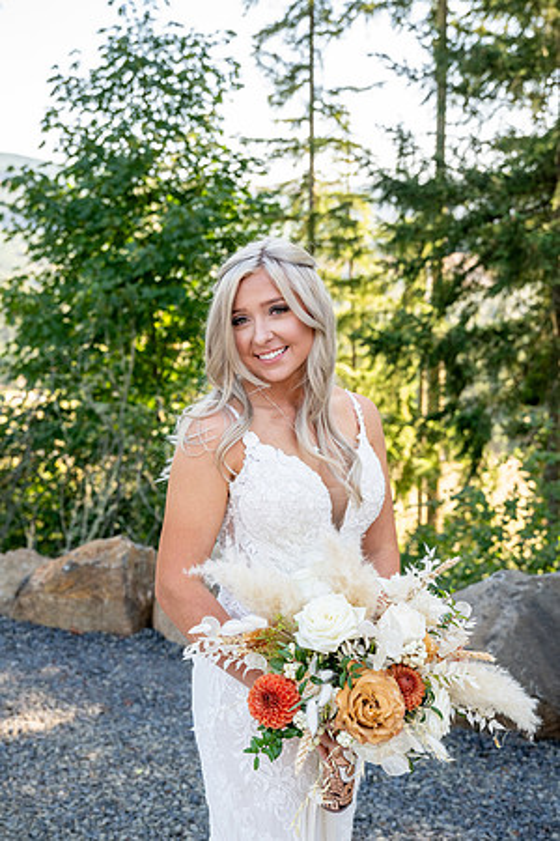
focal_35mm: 48
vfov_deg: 41.1
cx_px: 280
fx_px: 1120
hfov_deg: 28.1
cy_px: 420
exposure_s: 1/400
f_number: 5
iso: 640
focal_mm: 48
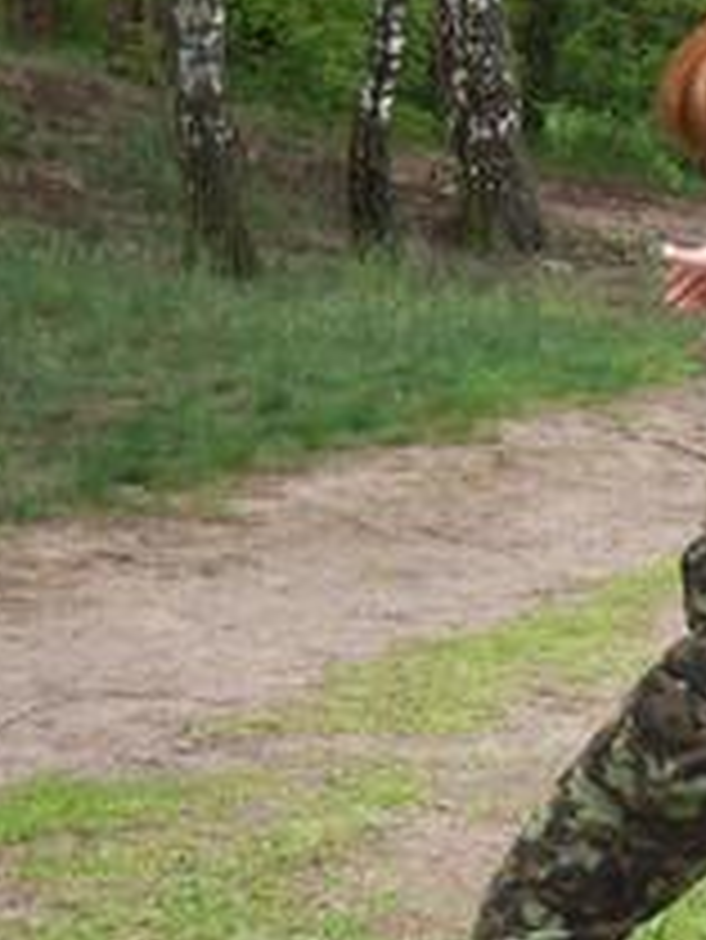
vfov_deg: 18.9
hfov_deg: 13.6
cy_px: 589
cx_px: 971
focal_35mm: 104
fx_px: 2825
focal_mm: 5.6
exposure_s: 1/218
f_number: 2.7
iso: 80
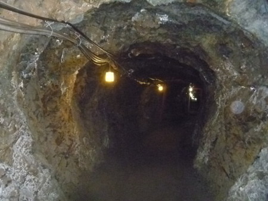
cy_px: 100
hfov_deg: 52.6
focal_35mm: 35
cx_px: 134
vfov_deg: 40.7
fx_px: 271
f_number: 3.5
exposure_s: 1/30
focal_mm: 6.3
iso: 1250
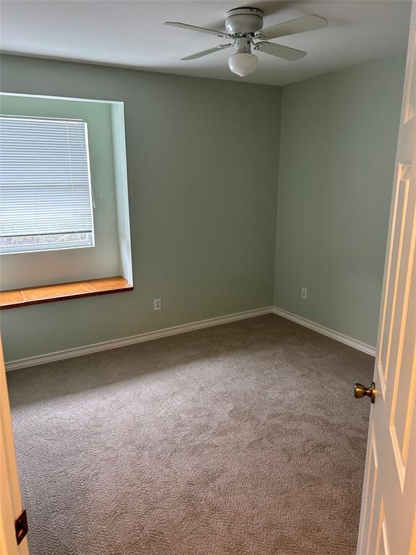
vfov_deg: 67.3
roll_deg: +0.8
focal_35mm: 26
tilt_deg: -13.7
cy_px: 278
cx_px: 208
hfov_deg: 53.1
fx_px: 417
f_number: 1.5
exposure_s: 1/60
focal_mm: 5.7
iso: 125
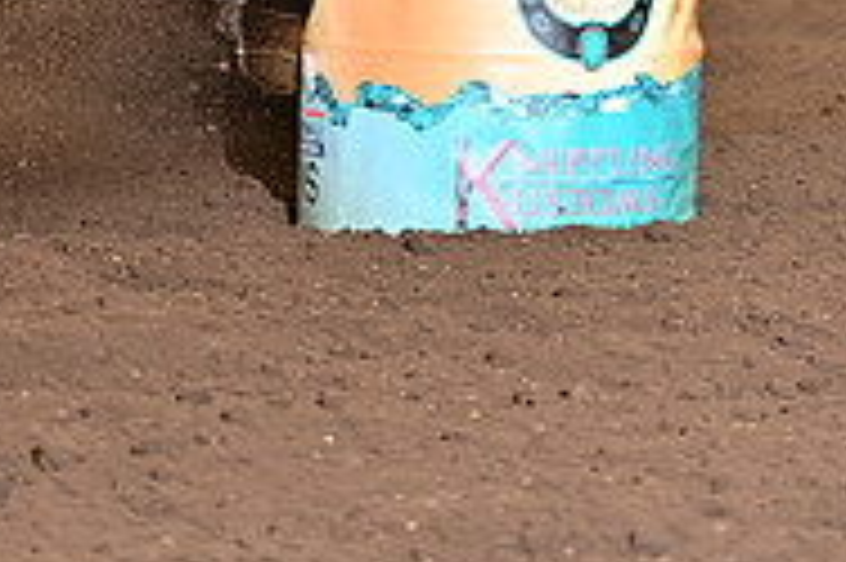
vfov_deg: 4.4
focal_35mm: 309
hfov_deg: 6.7
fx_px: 7255
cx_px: 153
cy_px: -268
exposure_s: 1/250
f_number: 3.2
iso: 1000
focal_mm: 100
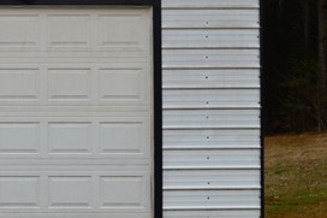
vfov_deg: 9.5
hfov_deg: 12.9
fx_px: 1307
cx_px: -260
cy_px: 110
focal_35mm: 144
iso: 100
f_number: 8
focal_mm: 24
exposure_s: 1/250
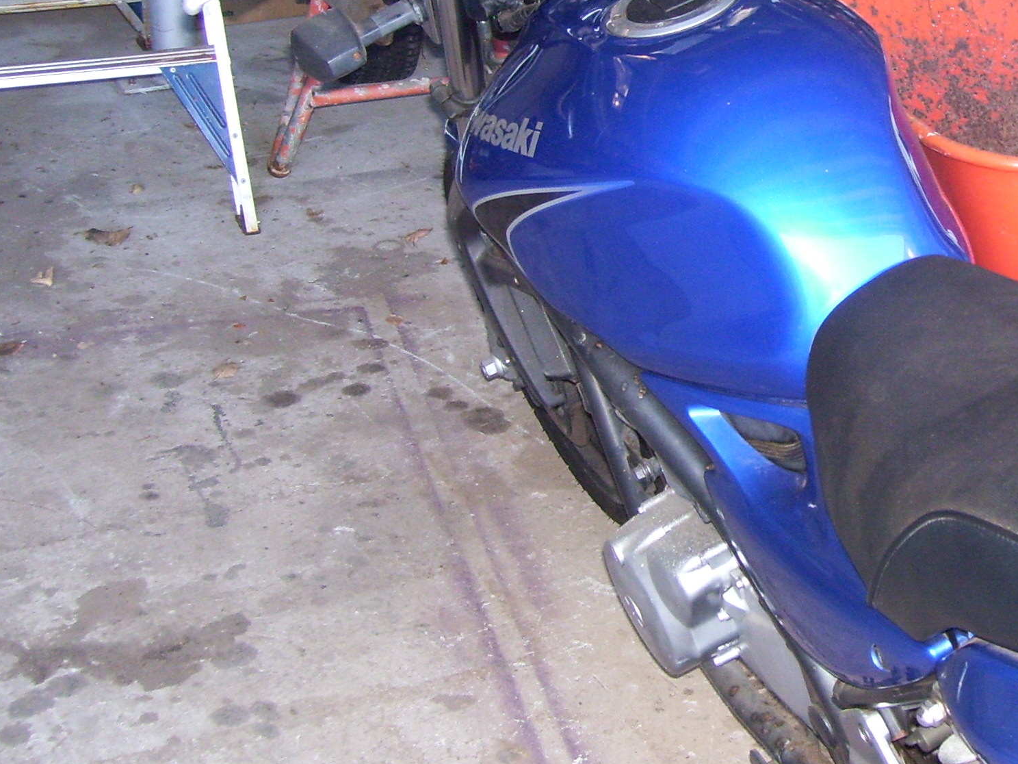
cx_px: 894
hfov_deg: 27.3
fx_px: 2029
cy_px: 179
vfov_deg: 21.1
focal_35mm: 69
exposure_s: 1/60
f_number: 2.7
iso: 200
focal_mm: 6
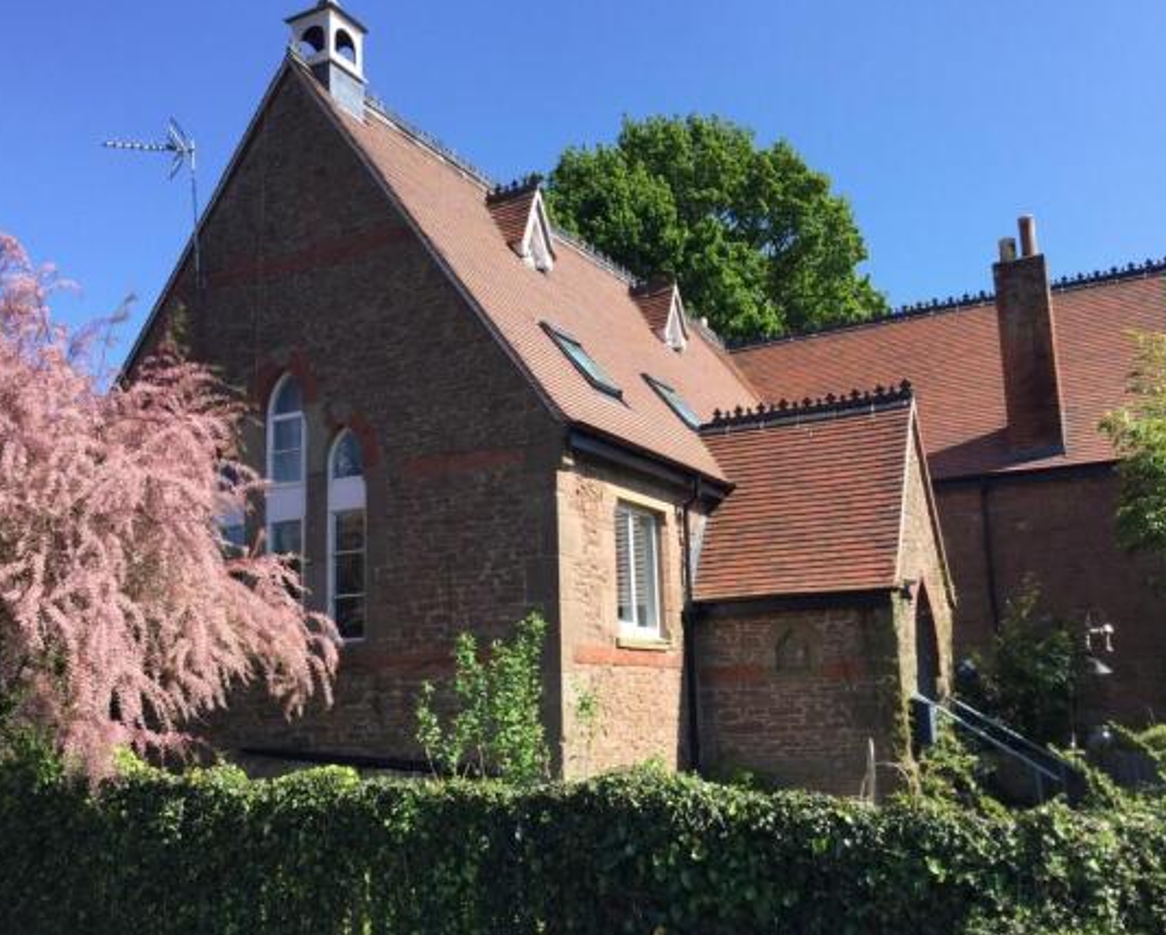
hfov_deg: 54.2
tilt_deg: +9.7
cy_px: 469
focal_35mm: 33
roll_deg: -1.5
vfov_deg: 44.6
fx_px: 1140
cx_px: 569
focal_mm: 3.3
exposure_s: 1/558
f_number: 2.4
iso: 25
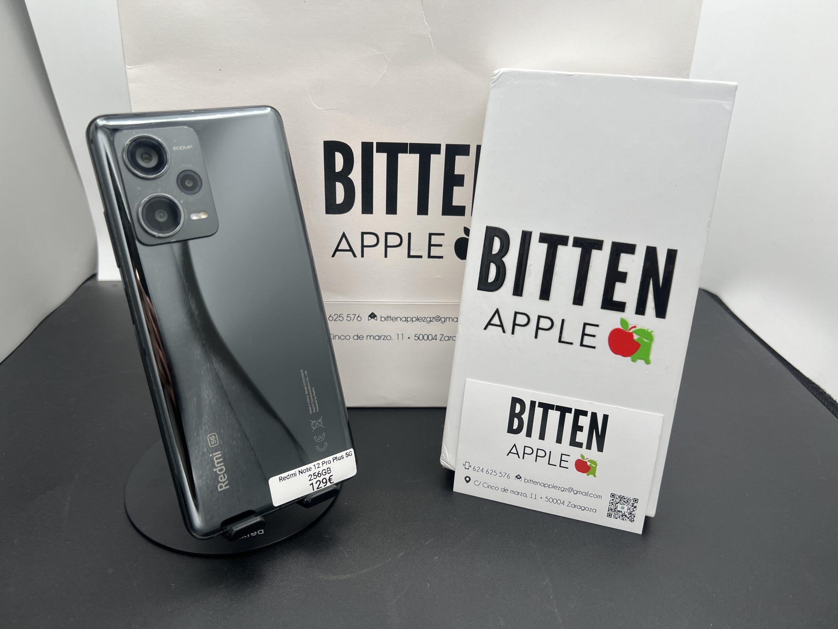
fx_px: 629
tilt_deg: -27.1
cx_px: 419
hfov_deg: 67.3
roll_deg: -1.3
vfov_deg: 53.1
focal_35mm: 26
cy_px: 314
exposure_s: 1/578
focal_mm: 5.7
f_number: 1.5
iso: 50
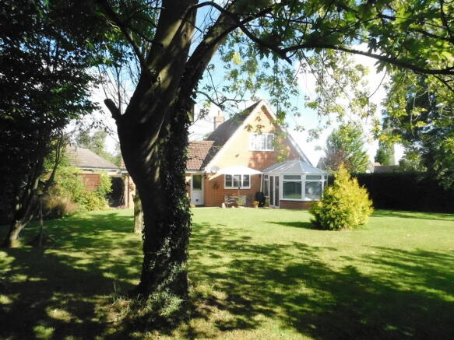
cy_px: 170
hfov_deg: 73.9
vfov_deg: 58.9
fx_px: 302
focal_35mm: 23
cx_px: 227
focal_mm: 4
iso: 1600
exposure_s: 1/1500
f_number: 6
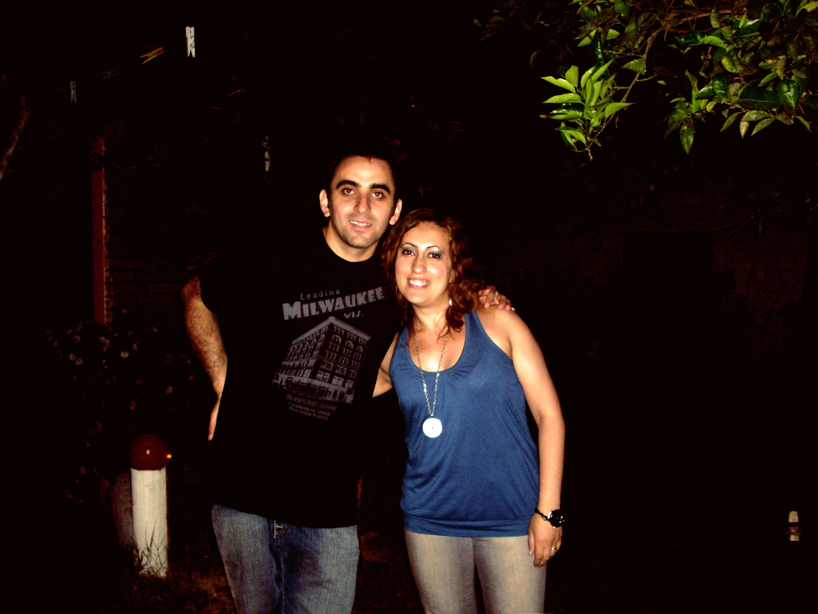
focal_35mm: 37
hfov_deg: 50.1
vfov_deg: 38.7
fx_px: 874
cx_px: 409
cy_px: 307
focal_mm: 6.2
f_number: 2.8
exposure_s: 1/60
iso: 400
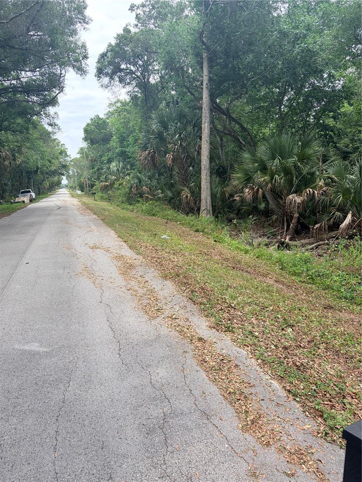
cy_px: 241
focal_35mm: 26
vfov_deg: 67.3
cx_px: 181
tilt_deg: -8.5
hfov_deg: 53.1
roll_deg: +2.6
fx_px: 363
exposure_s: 1/987
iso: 64
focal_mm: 5.96
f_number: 1.6
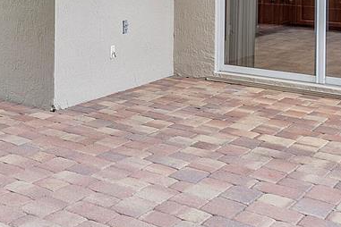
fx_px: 597
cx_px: -32
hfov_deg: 28.9
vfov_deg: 20.2
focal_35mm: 63
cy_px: -46
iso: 100
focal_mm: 10
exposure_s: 1/2.5
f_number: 11
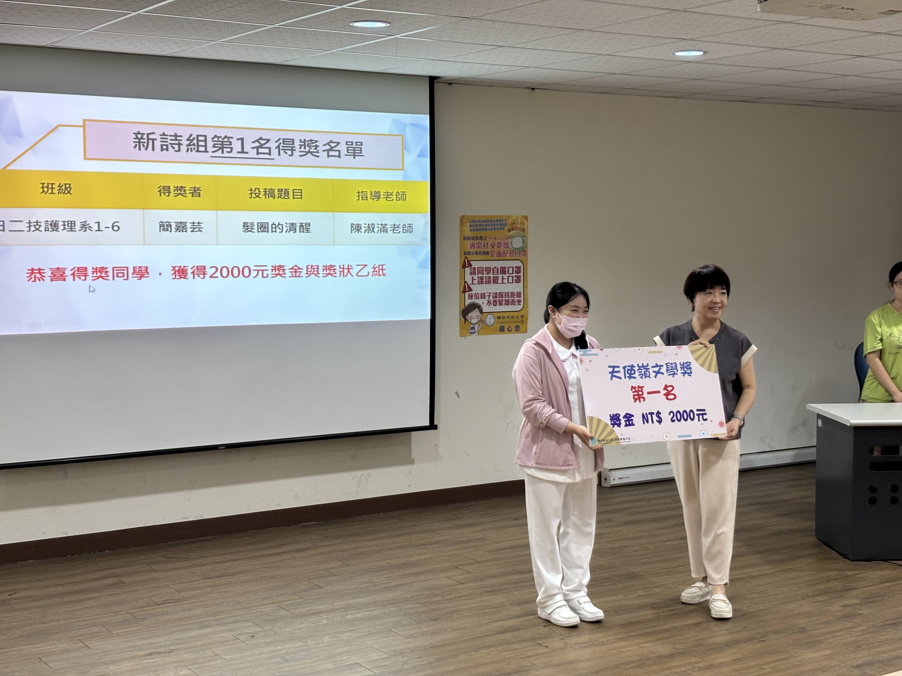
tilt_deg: -4.5
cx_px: 451
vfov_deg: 28.0
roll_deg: +0.0
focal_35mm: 52
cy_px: 338
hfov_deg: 36.8
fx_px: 1355
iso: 125
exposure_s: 1/40
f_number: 1.6
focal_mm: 5.96
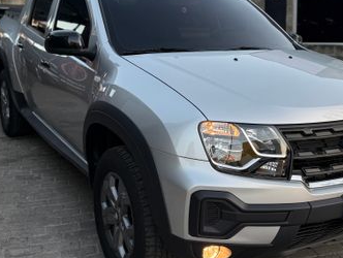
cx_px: 213
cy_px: 103
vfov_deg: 41.7
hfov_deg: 53.3
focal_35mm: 34
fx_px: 337
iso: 100
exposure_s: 1/197
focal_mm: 6.76
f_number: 1.78
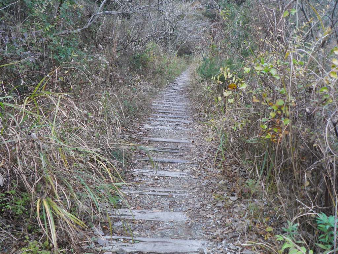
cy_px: 127
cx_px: 169
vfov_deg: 40.7
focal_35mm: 35
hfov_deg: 52.6
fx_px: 342
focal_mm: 6.2
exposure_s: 1/60
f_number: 3.8
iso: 80
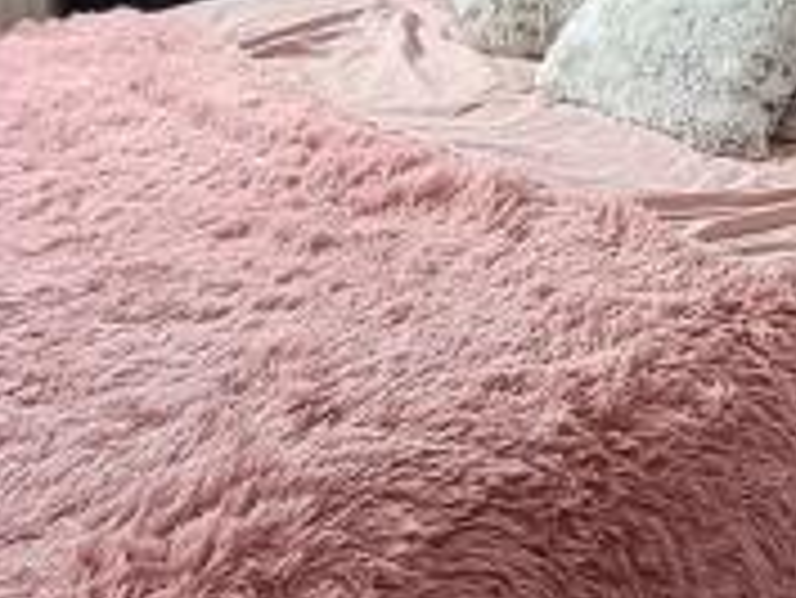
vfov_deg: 17.1
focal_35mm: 75
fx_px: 1726
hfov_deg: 23.1
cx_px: 1030
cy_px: -387
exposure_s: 1/100
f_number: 2.2
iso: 80
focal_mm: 2.2
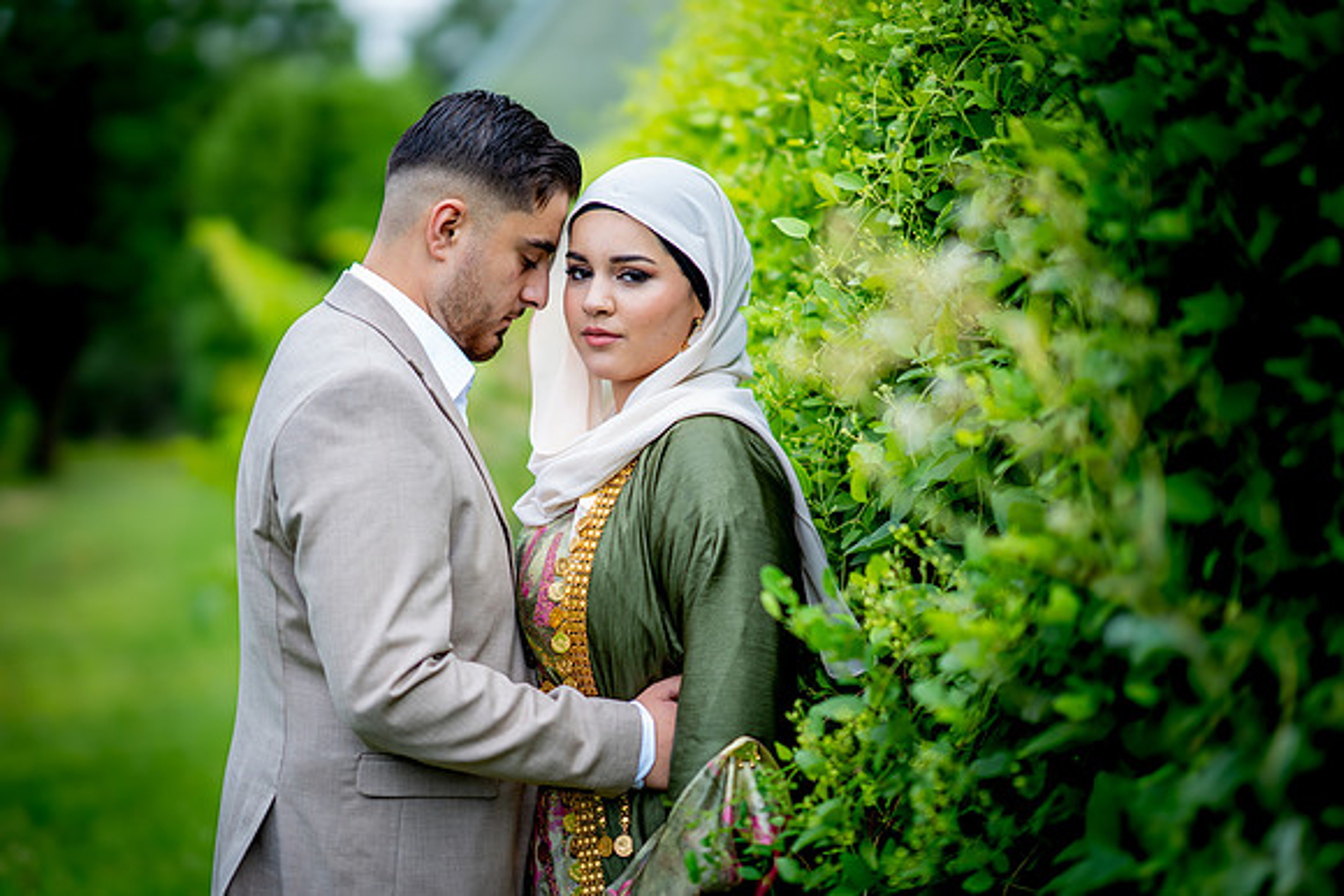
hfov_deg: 23.9
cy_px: 448
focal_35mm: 85
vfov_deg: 16.1
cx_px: 672
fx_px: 3174
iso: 100
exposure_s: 1/2500
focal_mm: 85
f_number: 1.4
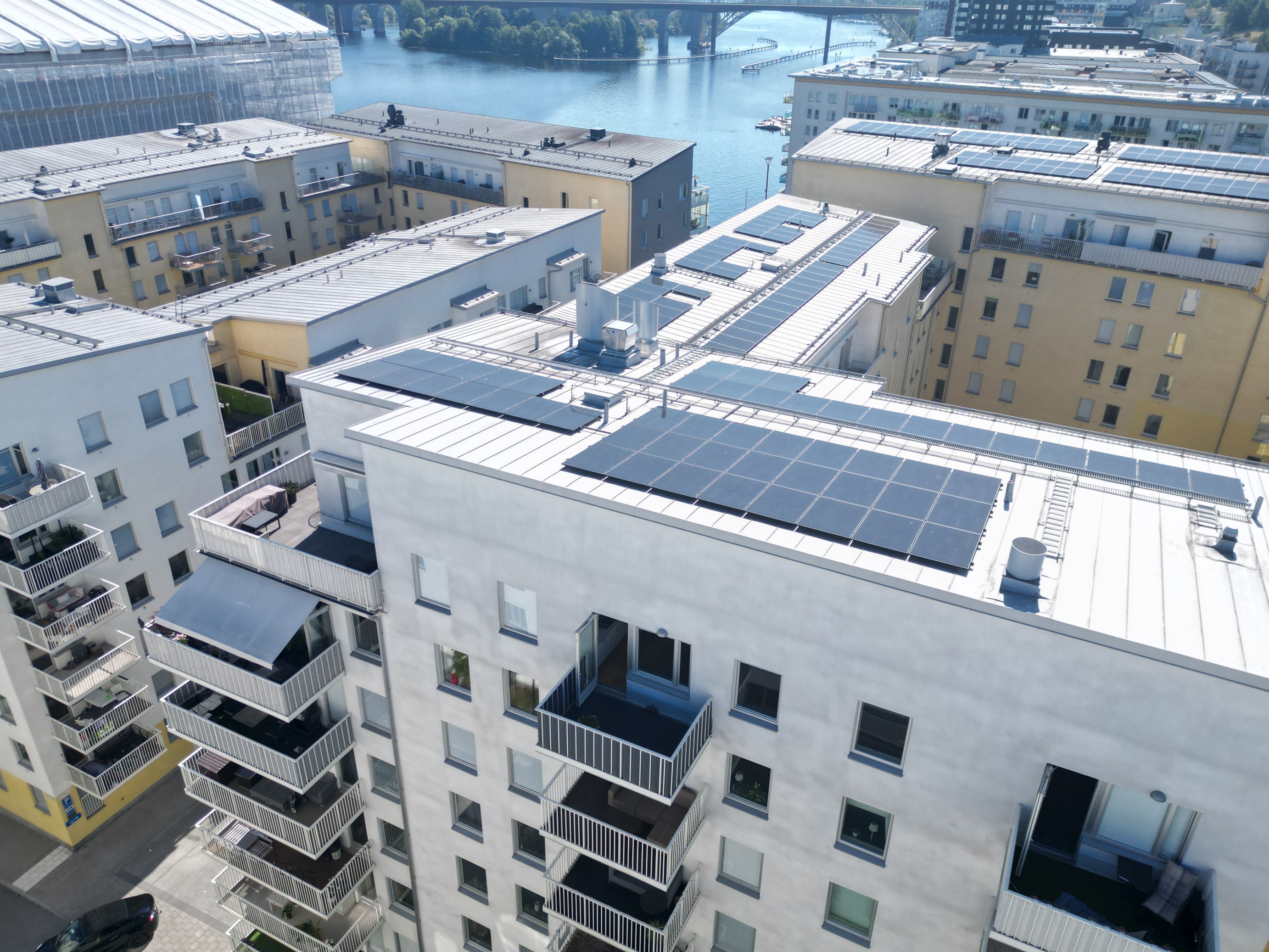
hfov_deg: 69.4
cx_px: 632
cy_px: 474
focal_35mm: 25
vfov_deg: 54.9
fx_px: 917
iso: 100
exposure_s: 1/2000
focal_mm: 6.72
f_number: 1.7
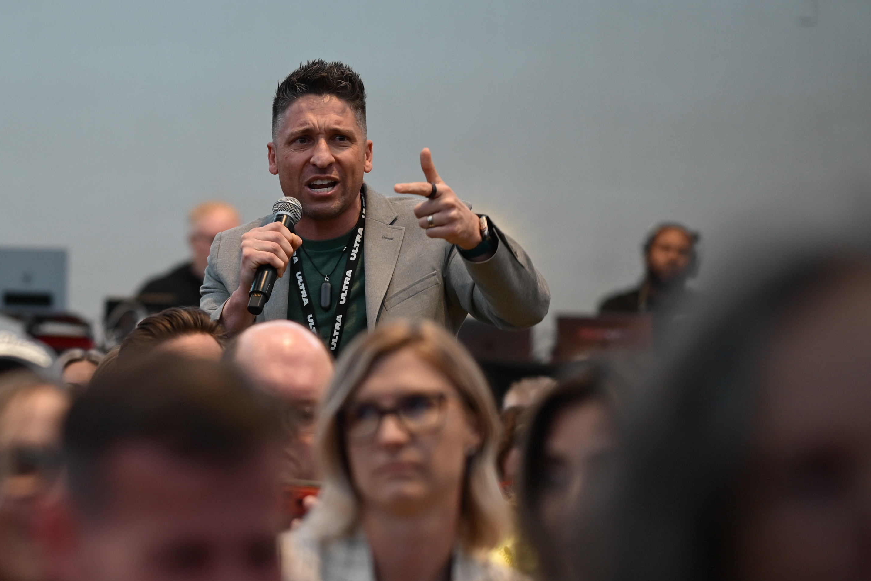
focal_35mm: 179
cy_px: 525
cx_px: 124
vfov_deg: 7.6
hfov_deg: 11.4
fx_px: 4331
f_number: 2
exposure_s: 1/320
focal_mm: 85
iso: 640
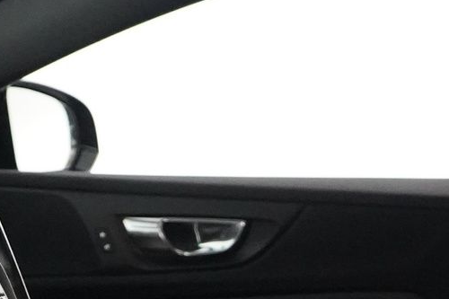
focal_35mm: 140
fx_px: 1745
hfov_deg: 14.6
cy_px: 444
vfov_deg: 9.5
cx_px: 164
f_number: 3.5
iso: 12800
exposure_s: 1/160
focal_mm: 28
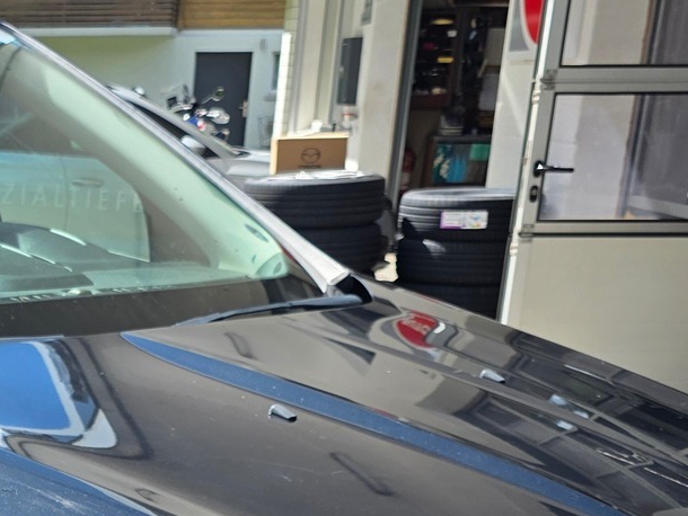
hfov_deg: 23.5
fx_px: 1511
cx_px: -130
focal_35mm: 76
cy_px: 628
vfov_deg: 18.3
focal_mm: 6.3
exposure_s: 1/2060
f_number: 1.7
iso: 80
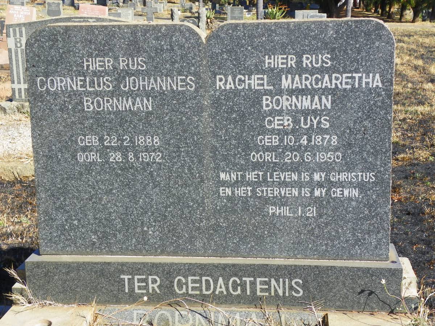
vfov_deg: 25.2
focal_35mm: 58
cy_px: 163
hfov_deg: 33.2
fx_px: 729
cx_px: 218
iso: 64
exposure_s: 1/200
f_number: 4
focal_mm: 10.3
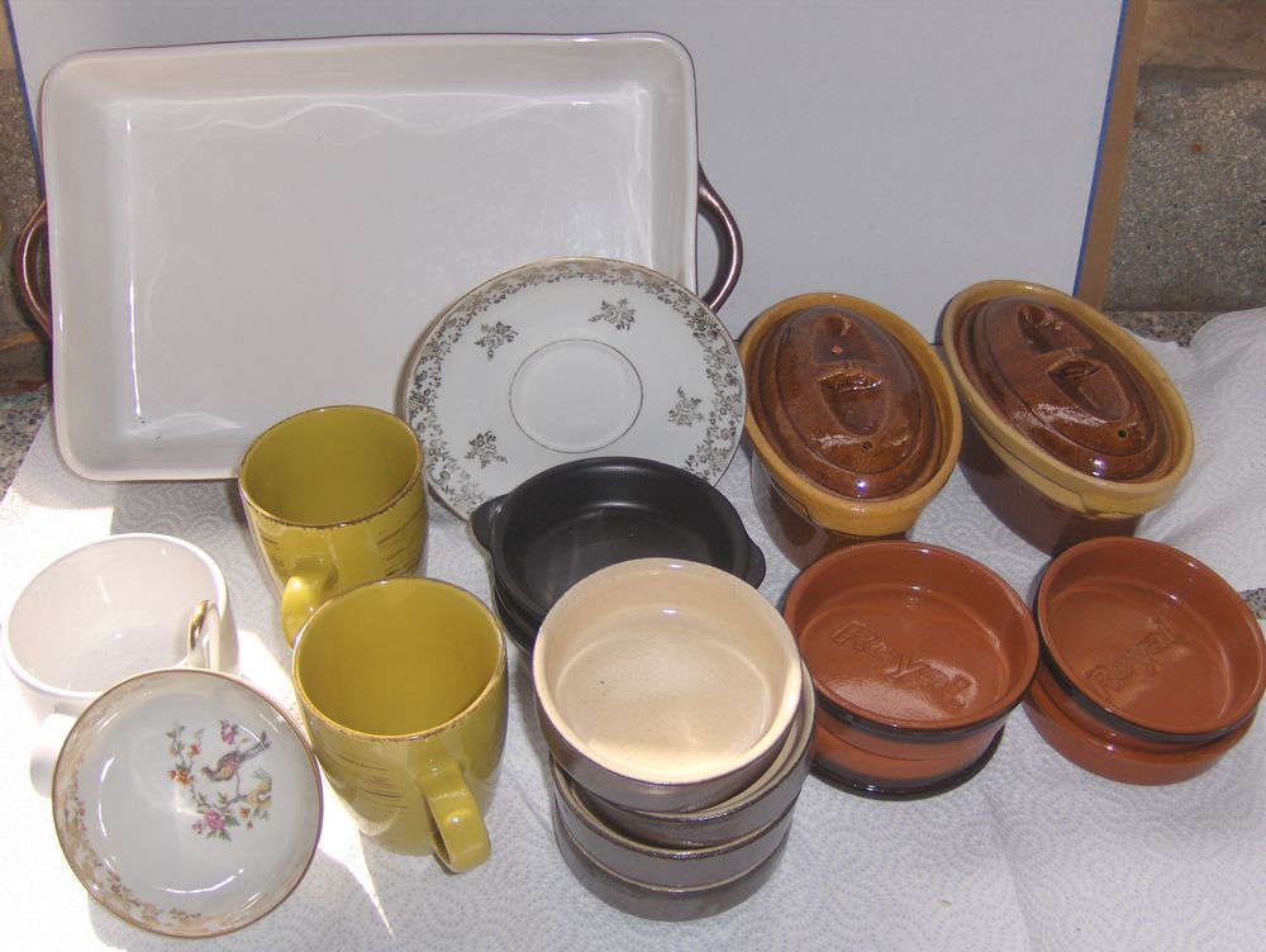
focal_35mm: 35
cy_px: 476
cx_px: 633
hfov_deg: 52.6
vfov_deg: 40.8
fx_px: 1281
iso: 100
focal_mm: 7.5
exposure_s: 1/794
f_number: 2.8
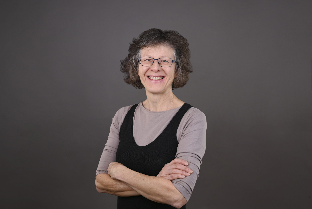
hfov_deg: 47.4
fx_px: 355
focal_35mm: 41
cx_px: 156
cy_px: 104
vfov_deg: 32.7
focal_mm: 41
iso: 100
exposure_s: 1/160
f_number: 8
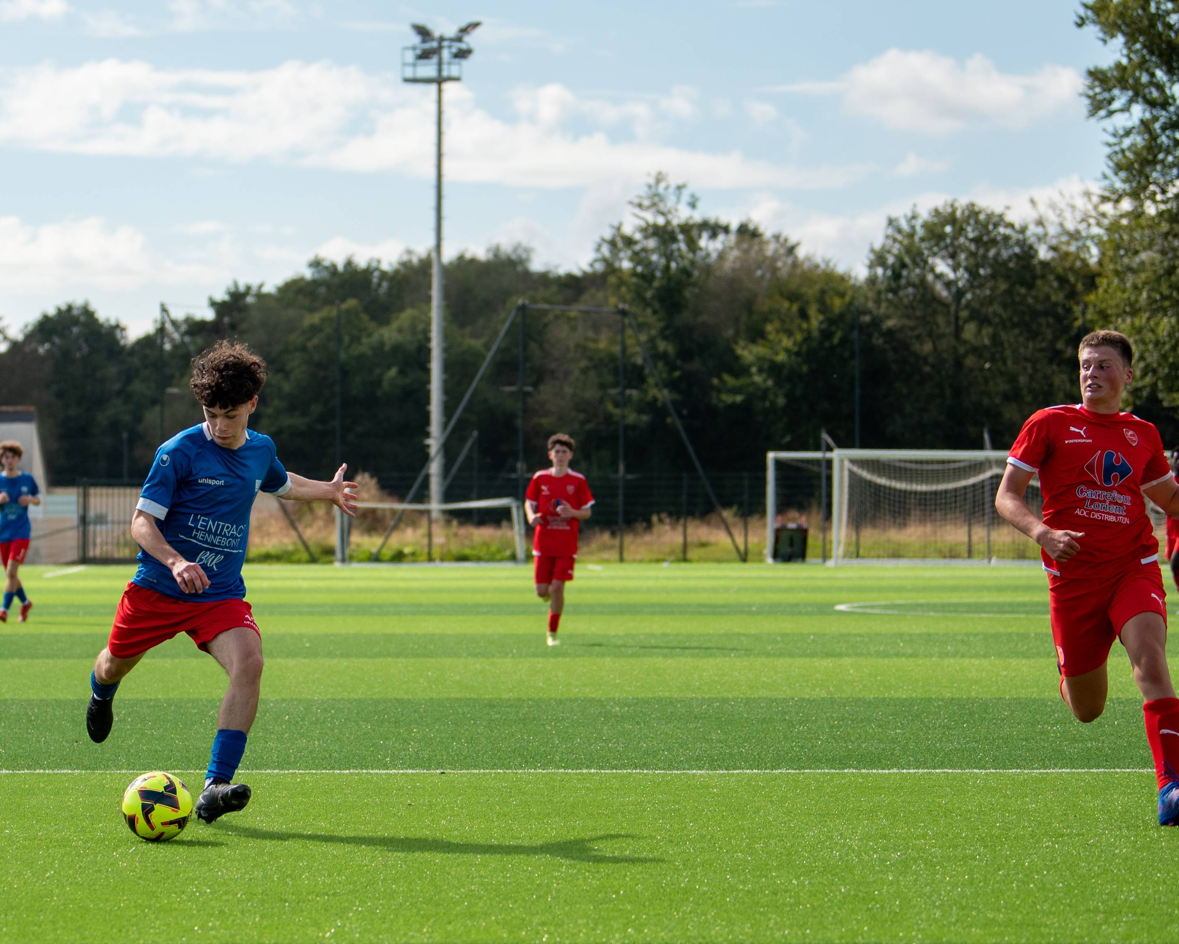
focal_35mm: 138
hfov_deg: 13.9
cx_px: 212
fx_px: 4815
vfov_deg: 11.2
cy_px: 497
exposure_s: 1/4000
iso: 125
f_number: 2.8
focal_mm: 70
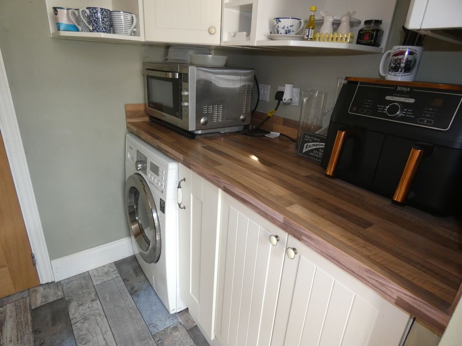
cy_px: 173
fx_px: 267
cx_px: 231
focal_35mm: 20
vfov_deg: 66.0
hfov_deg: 81.7
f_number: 2.8
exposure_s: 1/60
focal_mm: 3.6
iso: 320
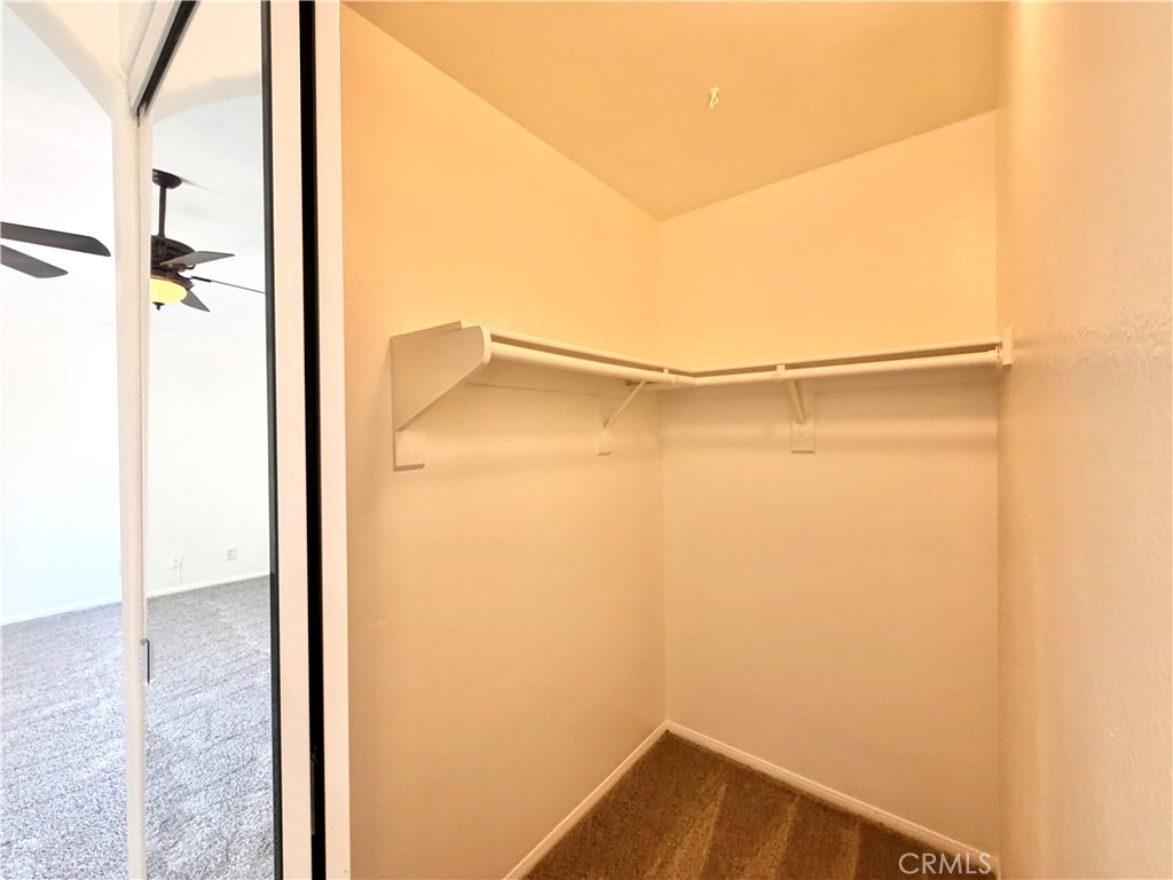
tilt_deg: -1.3
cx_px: 586
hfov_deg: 102.1
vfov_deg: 85.7
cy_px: 440
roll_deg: +0.9
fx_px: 474
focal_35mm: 14
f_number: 2.2
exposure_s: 1/120
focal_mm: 2.22
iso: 320
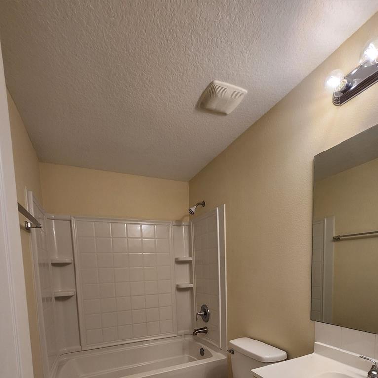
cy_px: 295
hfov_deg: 80.7
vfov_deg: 73.4
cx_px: 198
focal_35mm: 18
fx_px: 222
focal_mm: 1.74
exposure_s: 1/60
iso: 64
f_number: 2.2
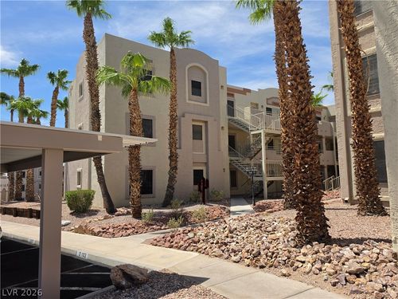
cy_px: 150
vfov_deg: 58.9
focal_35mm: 23
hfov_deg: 73.9
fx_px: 264
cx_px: 199
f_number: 1.4
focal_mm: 6.5
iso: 64
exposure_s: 1/6806
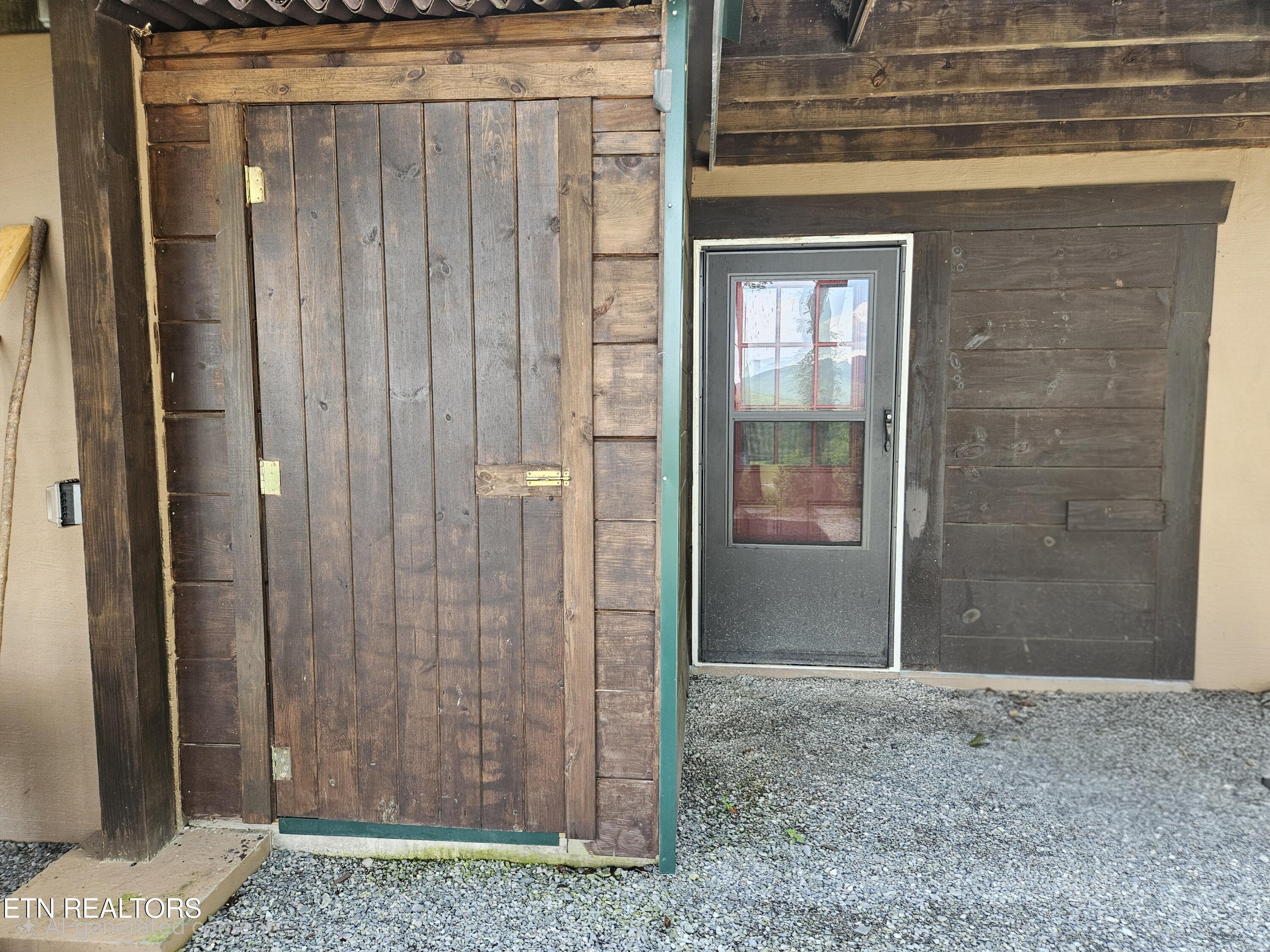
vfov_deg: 58.9
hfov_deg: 73.9
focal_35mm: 23
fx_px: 844
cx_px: 635
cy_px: 476
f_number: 1.8
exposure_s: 1/120
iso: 64
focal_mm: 5.4
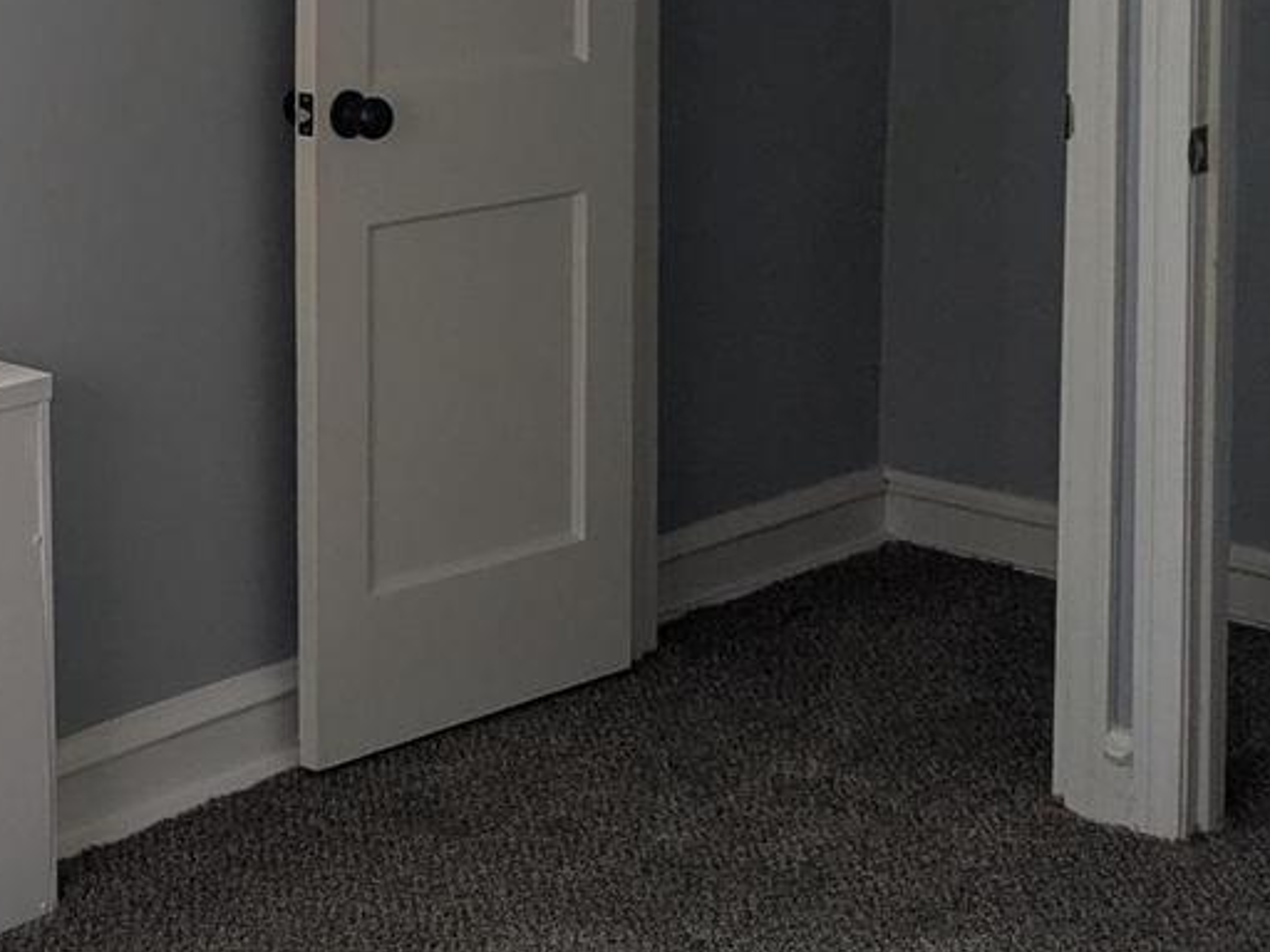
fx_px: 2788
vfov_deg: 18.7
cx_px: -315
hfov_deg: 23.2
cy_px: -64
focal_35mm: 76
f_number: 1.73
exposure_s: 1/40
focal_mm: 4.38
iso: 61
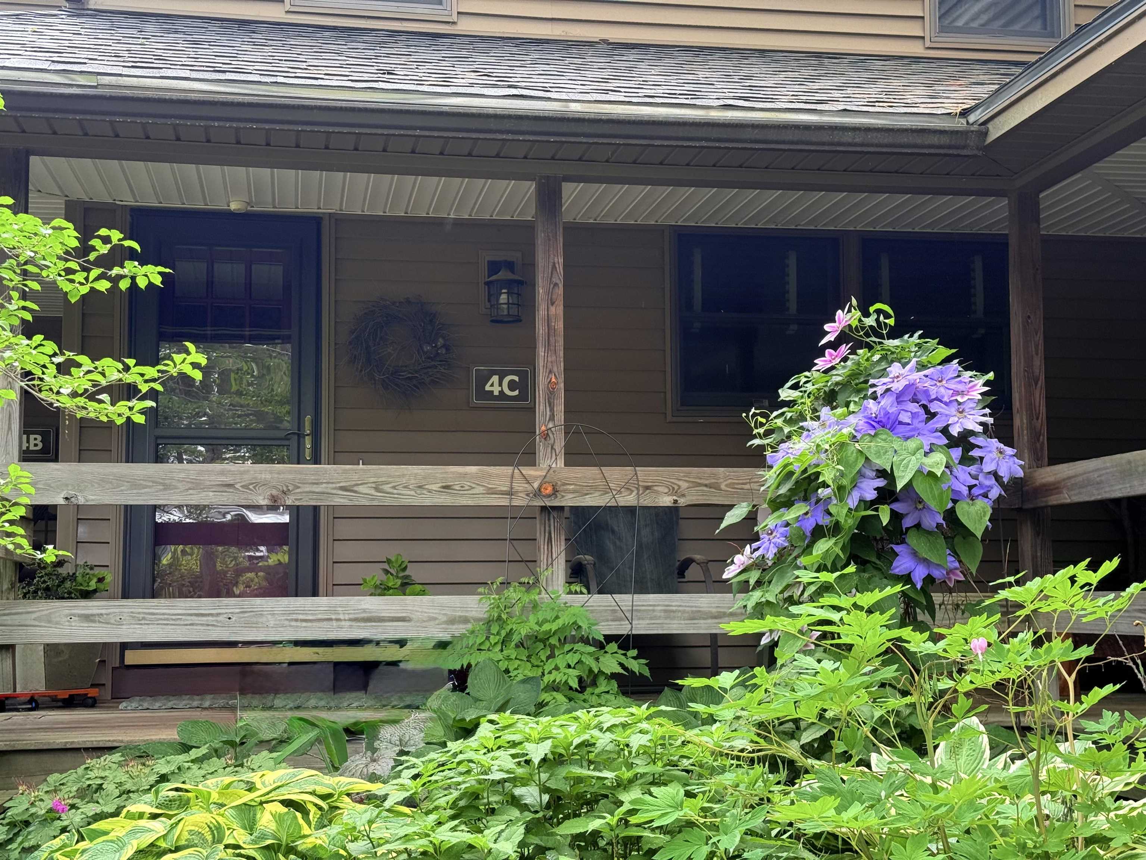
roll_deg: +0.5
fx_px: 1589
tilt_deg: +8.2
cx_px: 573
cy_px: 430
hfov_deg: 39.7
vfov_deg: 30.3
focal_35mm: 48
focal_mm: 6.76
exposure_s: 1/160
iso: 80
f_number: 1.78
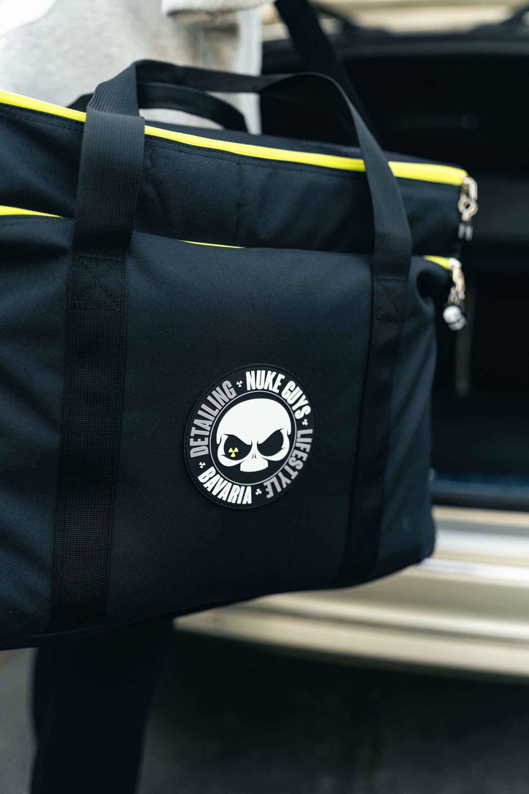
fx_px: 771
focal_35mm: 35
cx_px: 264
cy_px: 397
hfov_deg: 37.9
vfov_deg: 54.4
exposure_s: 1/400
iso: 160
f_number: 2
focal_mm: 35
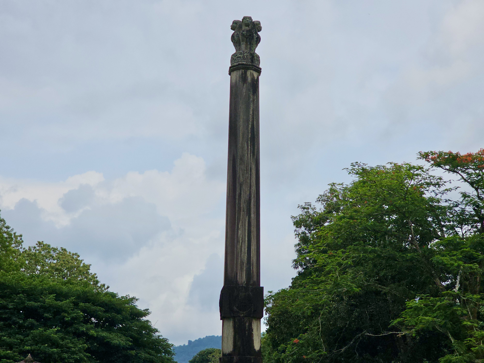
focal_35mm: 69
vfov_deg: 21.3
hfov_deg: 28.2
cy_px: 182
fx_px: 965
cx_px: 242
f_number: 2.4
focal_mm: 7.9
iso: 50
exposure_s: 1/4643
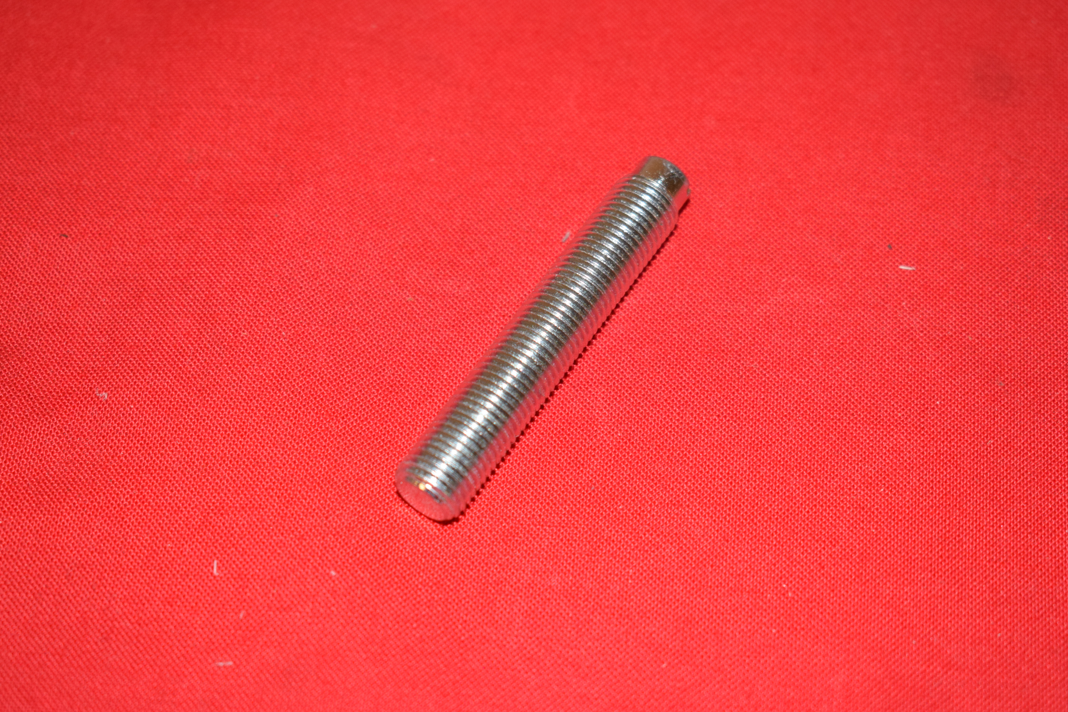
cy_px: 356
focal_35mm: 72
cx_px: 534
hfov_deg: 28.1
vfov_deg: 18.9
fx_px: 2136
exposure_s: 1/200
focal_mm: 48
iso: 1250
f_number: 5.3
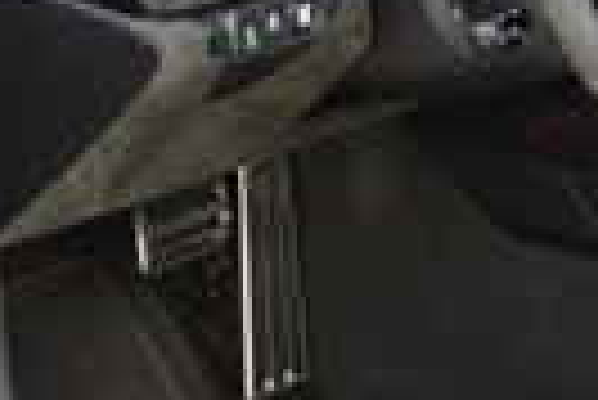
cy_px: -171
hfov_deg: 7.9
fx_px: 4307
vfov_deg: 5.3
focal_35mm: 259
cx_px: 704
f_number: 4.2
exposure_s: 1/60
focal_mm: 30
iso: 400
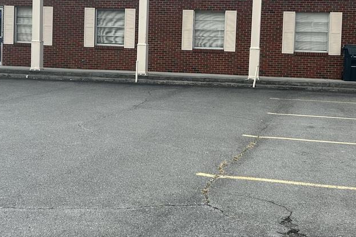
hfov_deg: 33.9
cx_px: 180
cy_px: 69
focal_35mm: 59
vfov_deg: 22.8
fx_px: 583
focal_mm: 5.7
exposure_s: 1/1038
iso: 50
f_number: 1.5
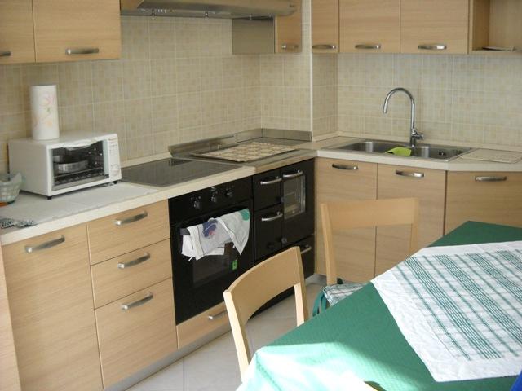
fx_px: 618
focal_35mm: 41
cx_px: 261
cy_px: 196
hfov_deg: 45.8
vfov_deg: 35.1
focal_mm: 6.72
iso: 400
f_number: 3.1
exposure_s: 1/54
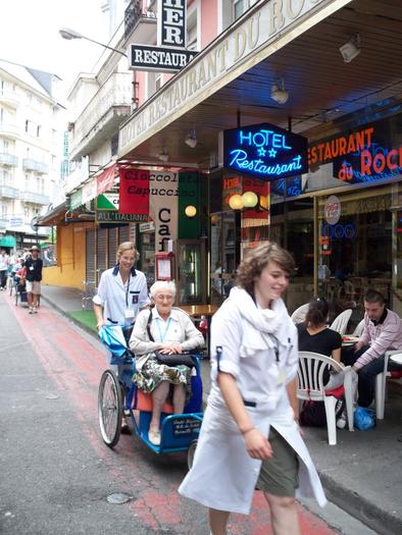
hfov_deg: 38.7
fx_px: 573
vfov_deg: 50.1
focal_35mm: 37
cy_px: 268
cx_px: 201
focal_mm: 7.9
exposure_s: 1/80
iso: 64
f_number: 3.4
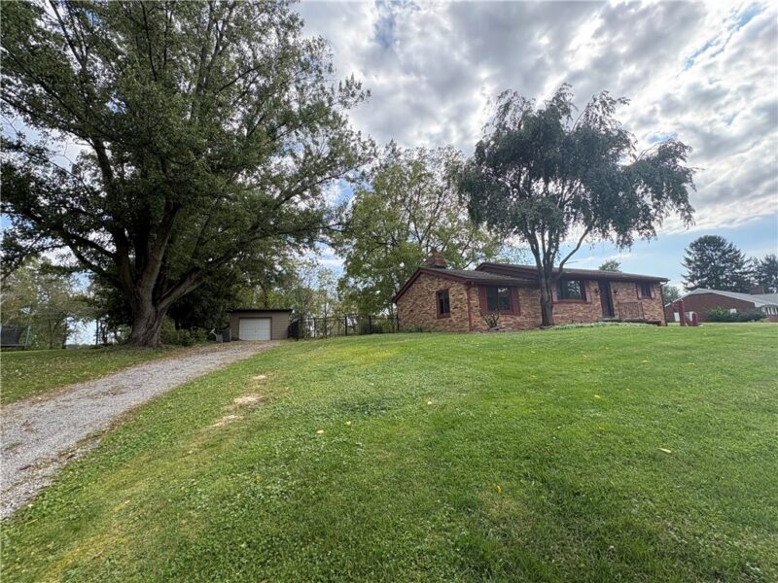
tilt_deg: +6.2
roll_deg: +2.6
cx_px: 389
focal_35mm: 14
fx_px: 315
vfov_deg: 85.7
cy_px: 292
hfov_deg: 102.1
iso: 64
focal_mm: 2.22
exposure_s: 1/522
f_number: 2.2
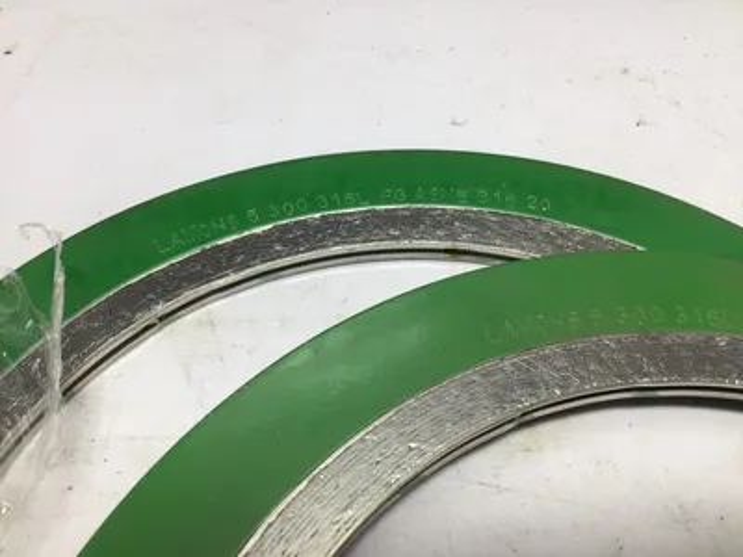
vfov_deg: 45.4
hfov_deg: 58.4
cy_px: 278
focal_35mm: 31
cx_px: 372
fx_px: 665
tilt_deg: -50.8
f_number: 2.4
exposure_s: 1/120
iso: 25
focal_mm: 3.3
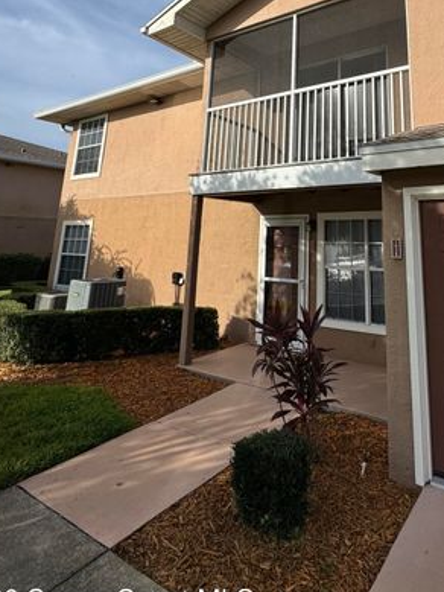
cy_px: 139
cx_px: 312
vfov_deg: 66.5
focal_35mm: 24
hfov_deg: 55.1
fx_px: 410
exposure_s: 1/2415
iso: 50
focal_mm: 2.22
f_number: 2.2
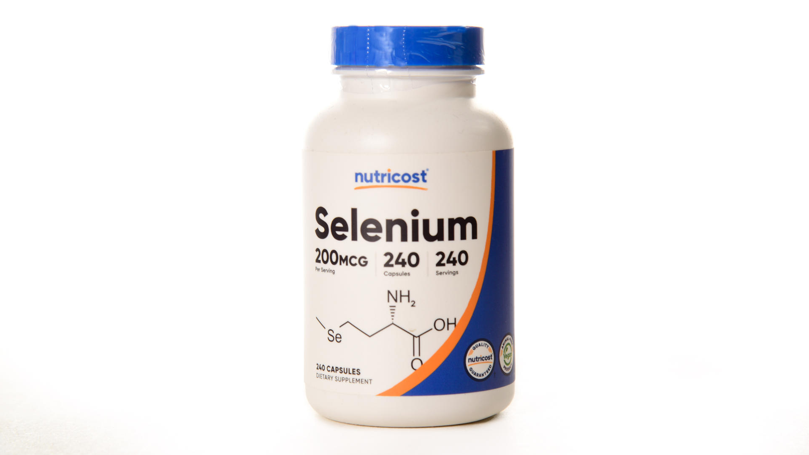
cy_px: 213
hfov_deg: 17.0
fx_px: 2703
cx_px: 404
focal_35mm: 126
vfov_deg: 9.6
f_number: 6.3
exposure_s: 1/125
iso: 200
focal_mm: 120
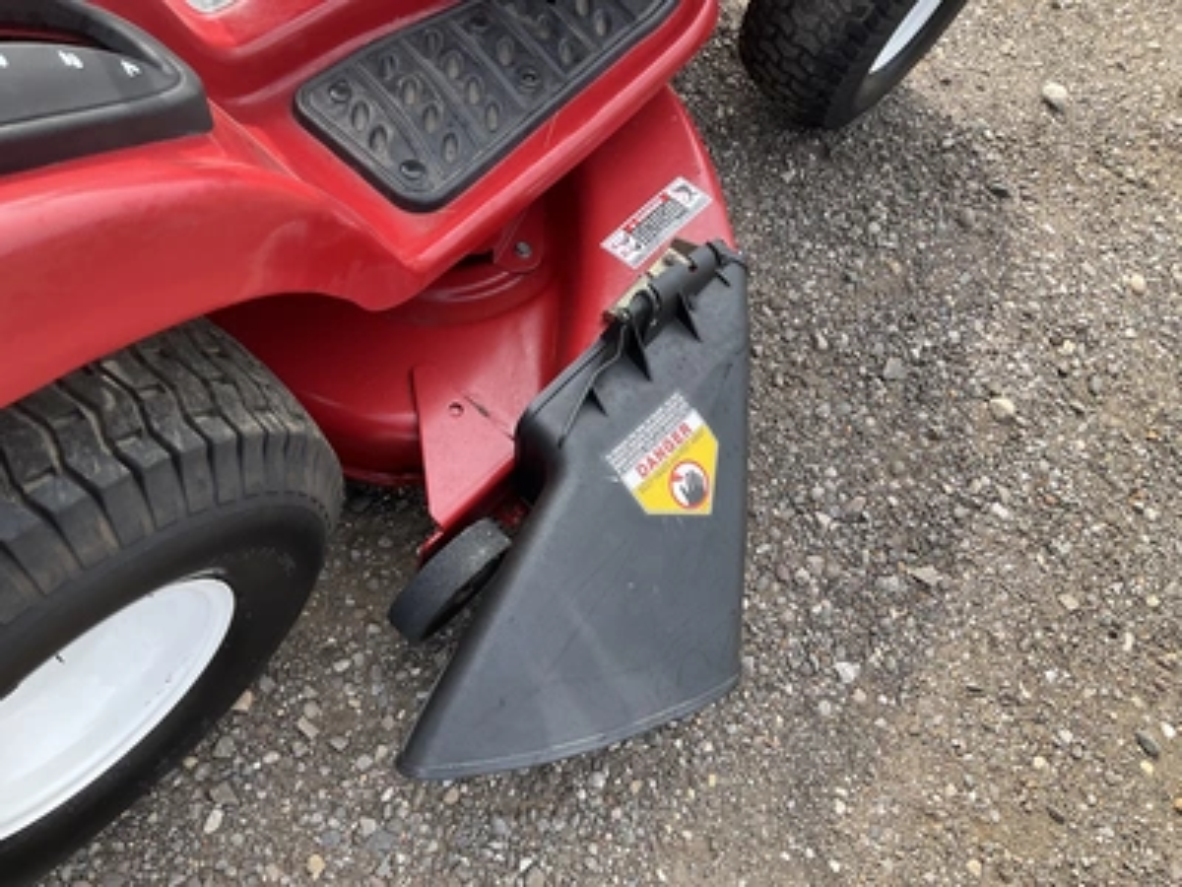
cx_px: 591
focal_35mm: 29
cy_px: 444
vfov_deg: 48.2
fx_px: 990
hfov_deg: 61.7
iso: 25
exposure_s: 1/389
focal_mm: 3
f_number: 1.8
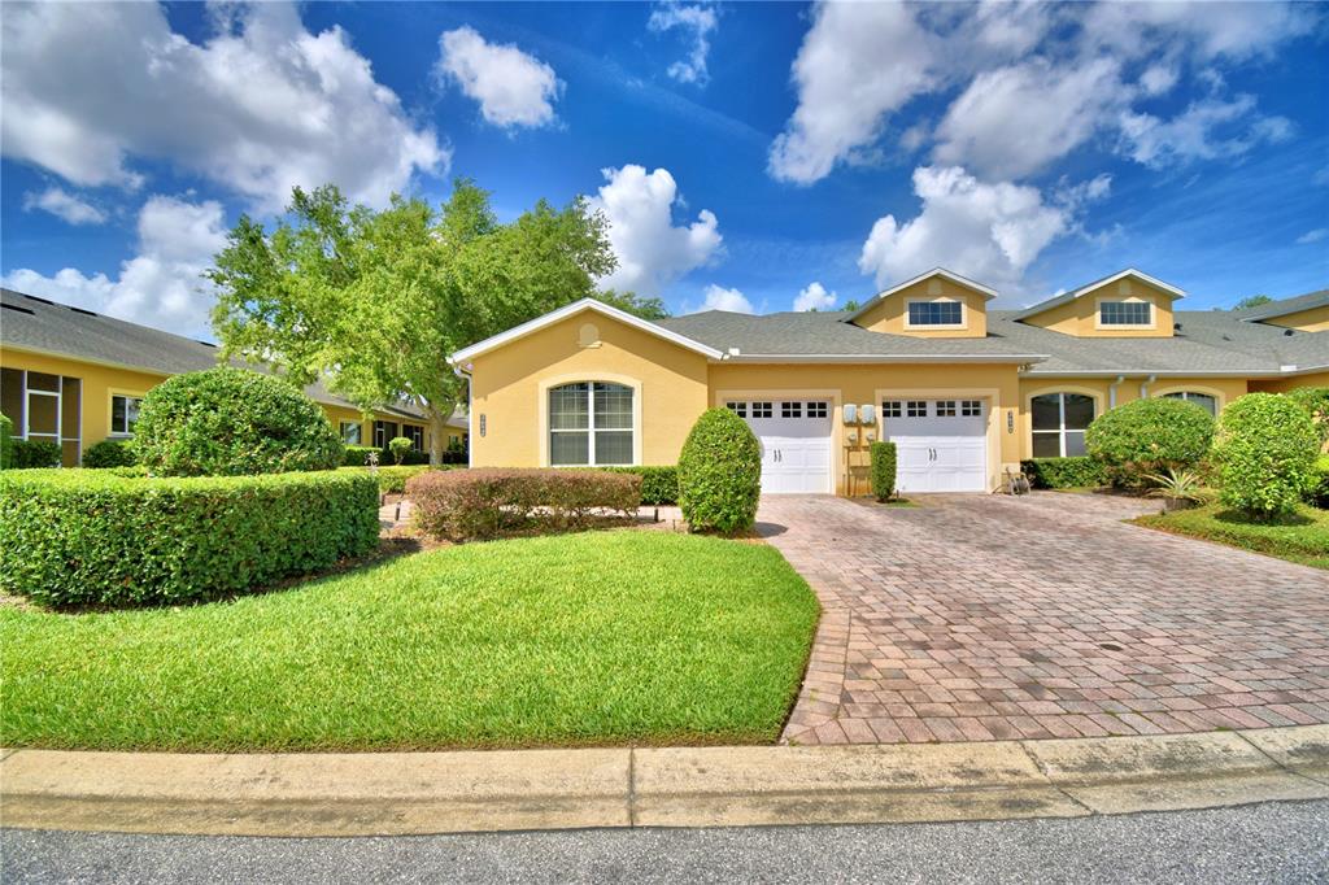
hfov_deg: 100.4
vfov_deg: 77.3
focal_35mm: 15
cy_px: 442
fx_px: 554
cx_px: 664
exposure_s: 1/1600
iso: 100
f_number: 4.5
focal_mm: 10
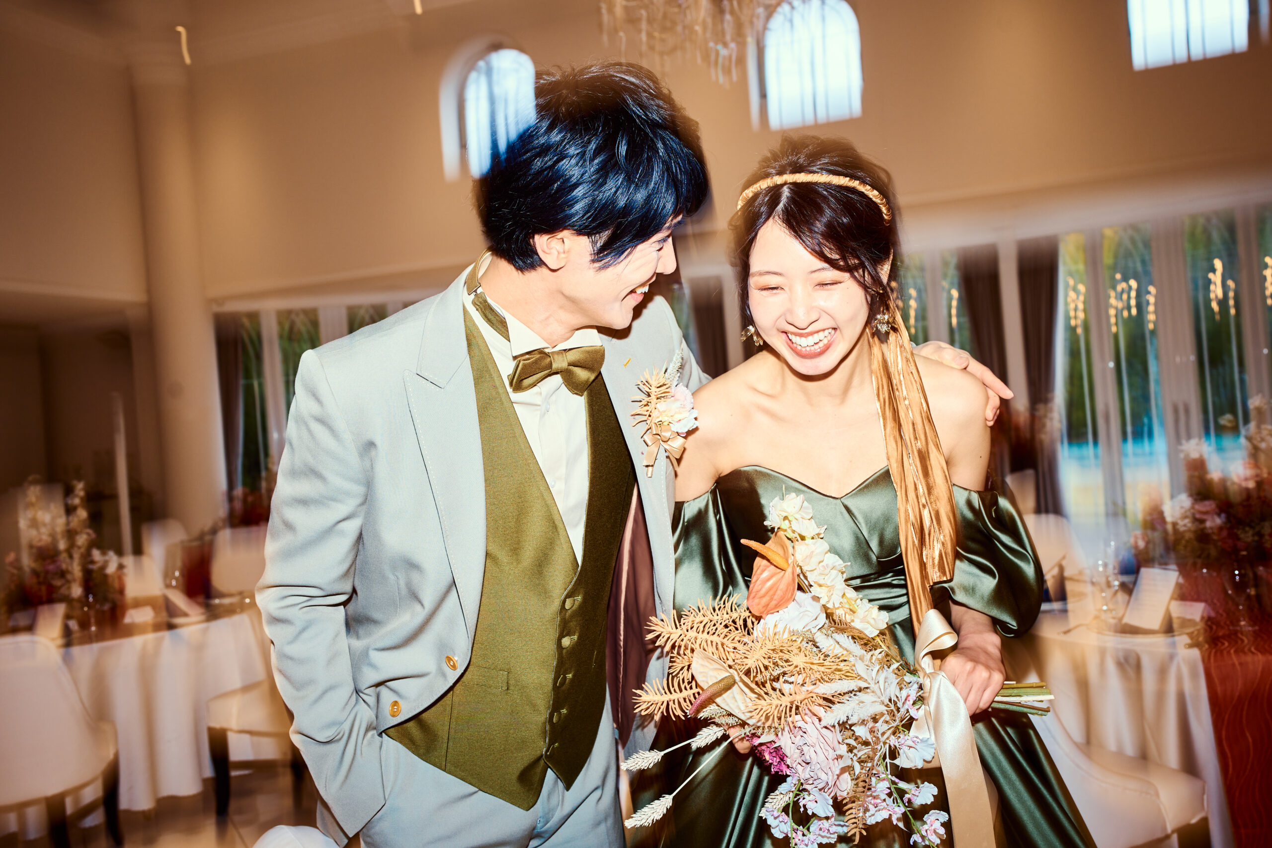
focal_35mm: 35
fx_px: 1237
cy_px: 424
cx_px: 636
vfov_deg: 37.9
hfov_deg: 54.4
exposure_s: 1/25
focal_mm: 35
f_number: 6.3
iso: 100
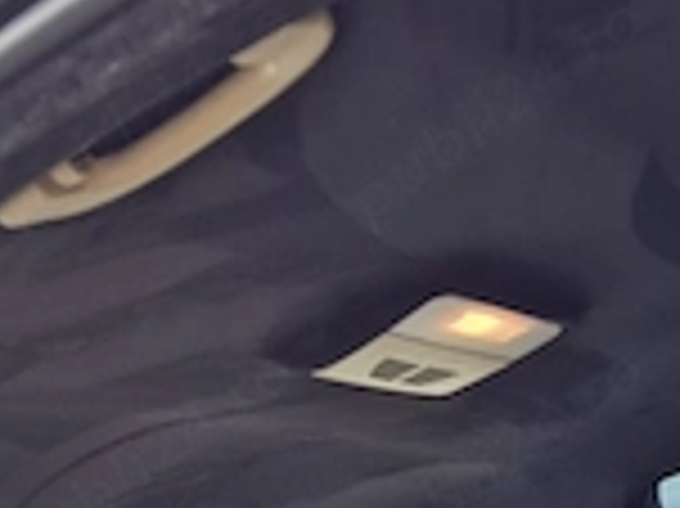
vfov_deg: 23.0
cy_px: 517
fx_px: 1197
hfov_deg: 30.6
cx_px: 585
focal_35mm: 61
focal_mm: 5.4
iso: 32
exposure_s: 1/182
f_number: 1.8
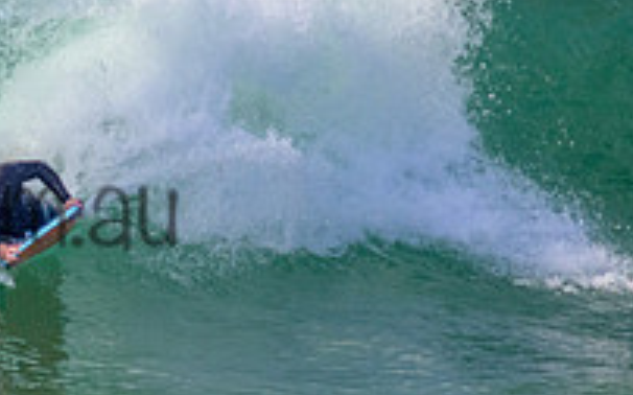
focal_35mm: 2344
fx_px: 40415
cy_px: 174
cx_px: -154
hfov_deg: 0.9
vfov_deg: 0.6
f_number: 11
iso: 1800
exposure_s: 1/2000
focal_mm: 800
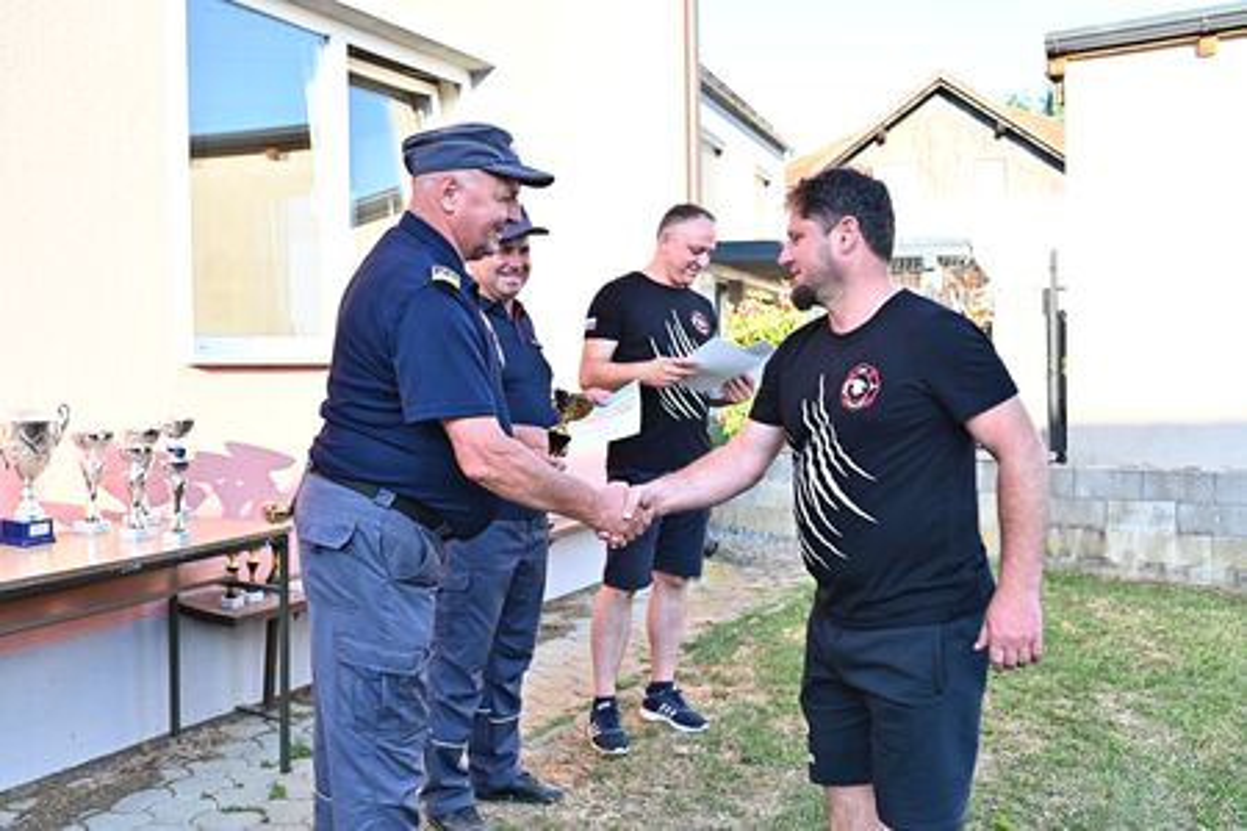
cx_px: 624
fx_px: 1212
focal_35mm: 35
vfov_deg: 37.9
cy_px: 416
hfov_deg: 54.4
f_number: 4
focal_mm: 35
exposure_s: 1/2500
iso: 1600
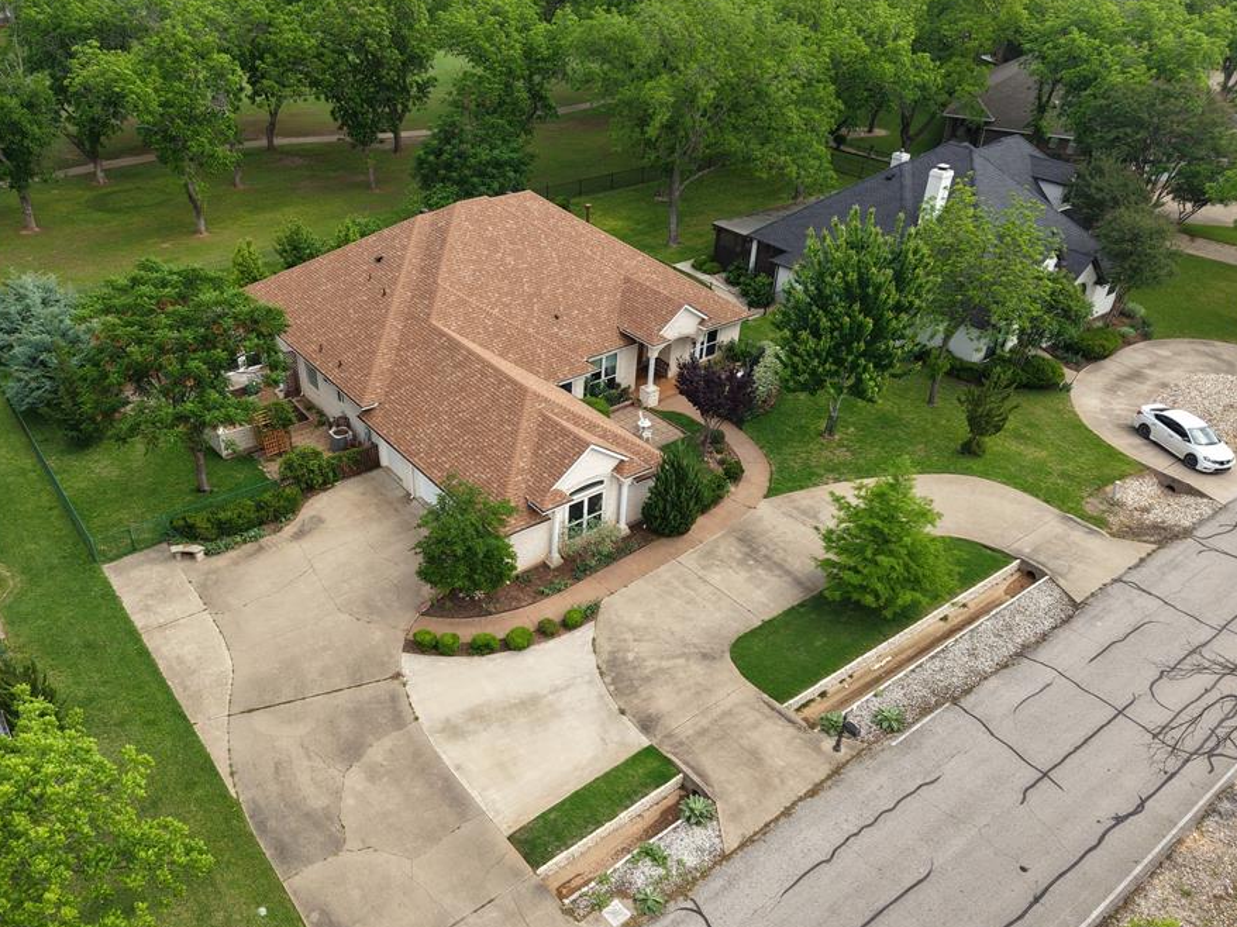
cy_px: 497
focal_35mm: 28
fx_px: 1000
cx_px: 549
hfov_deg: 63.3
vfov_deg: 49.7
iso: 100
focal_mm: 8.67
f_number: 1.8
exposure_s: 1/1250
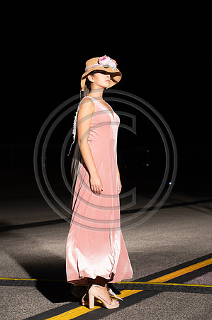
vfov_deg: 20.8
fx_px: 868
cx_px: 106
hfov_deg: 13.9
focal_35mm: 98
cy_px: 160
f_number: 6.3
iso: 1000
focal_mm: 98
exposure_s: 1/200
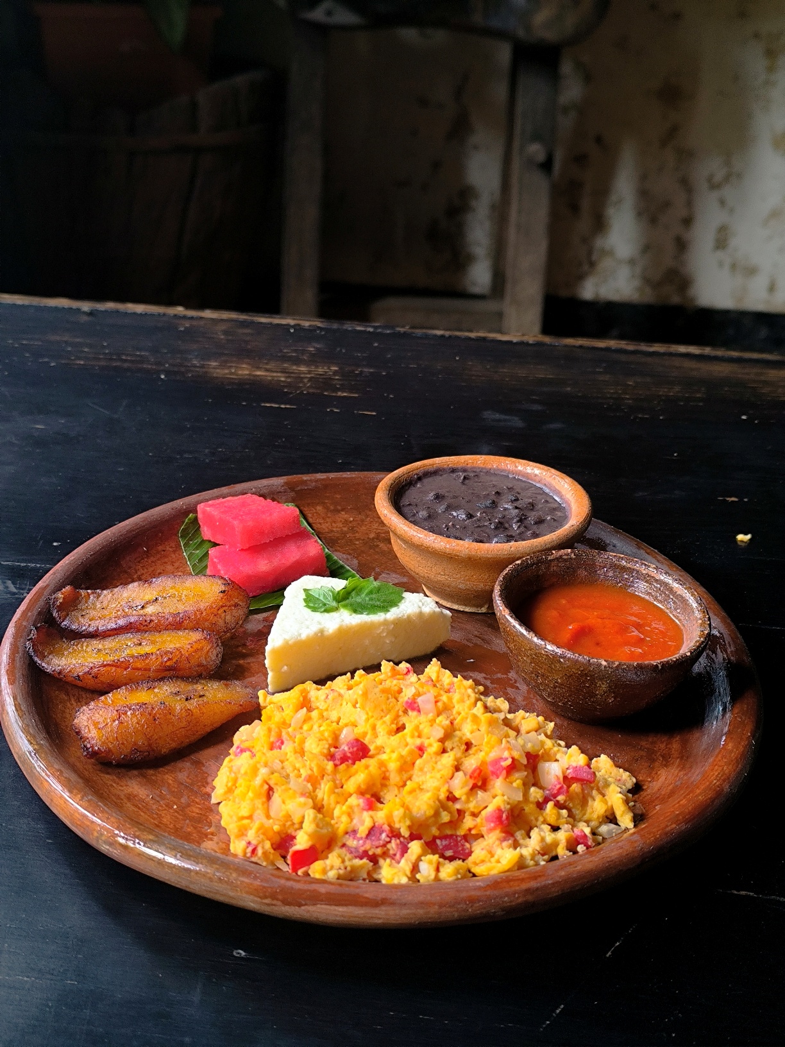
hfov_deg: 31.5
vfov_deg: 41.2
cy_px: 524
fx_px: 1391
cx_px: 392
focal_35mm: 46
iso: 200
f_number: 1.65
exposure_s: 1/100
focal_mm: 6.14
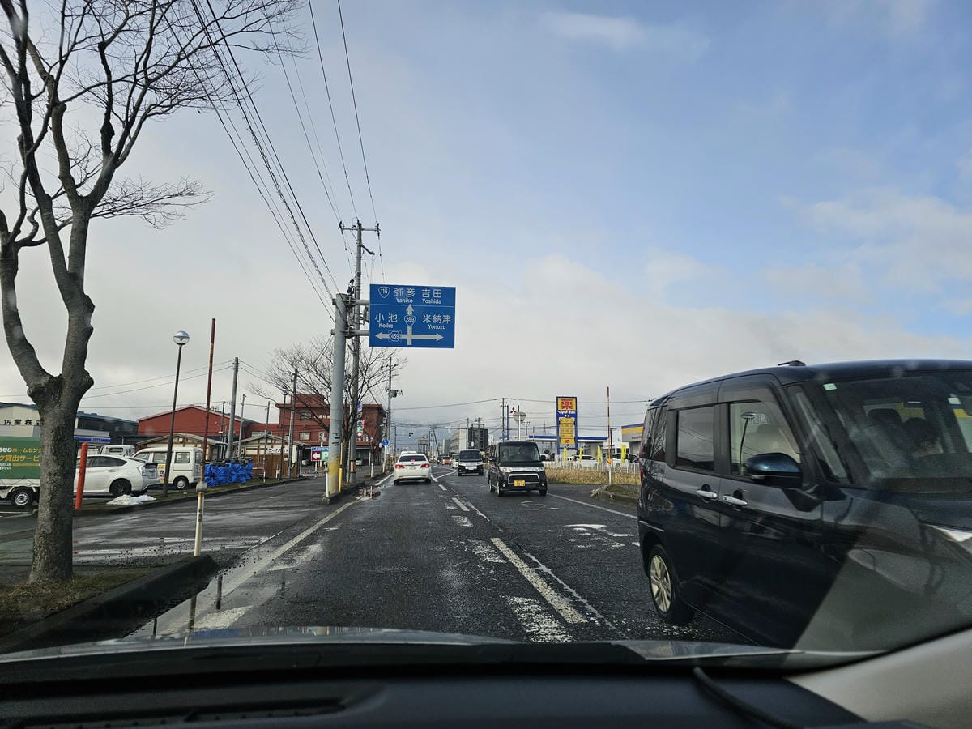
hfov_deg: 73.9
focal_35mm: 23
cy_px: 364
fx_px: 646
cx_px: 486
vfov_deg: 58.9
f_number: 1.7
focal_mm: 6.3
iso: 10
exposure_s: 1/786
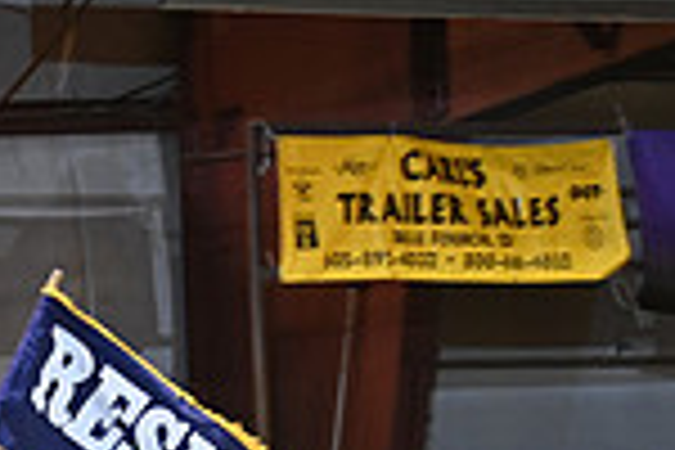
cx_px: 22
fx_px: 10874
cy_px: 812
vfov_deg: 2.4
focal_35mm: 580
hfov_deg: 3.6
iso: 3200
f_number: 2.8
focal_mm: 150
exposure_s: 1/250
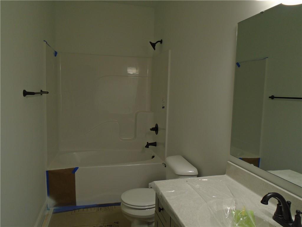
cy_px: 114
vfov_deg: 53.1
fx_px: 227
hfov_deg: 67.3
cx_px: 151
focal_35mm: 26
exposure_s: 1/40
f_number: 3.2
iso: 100
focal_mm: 4.6
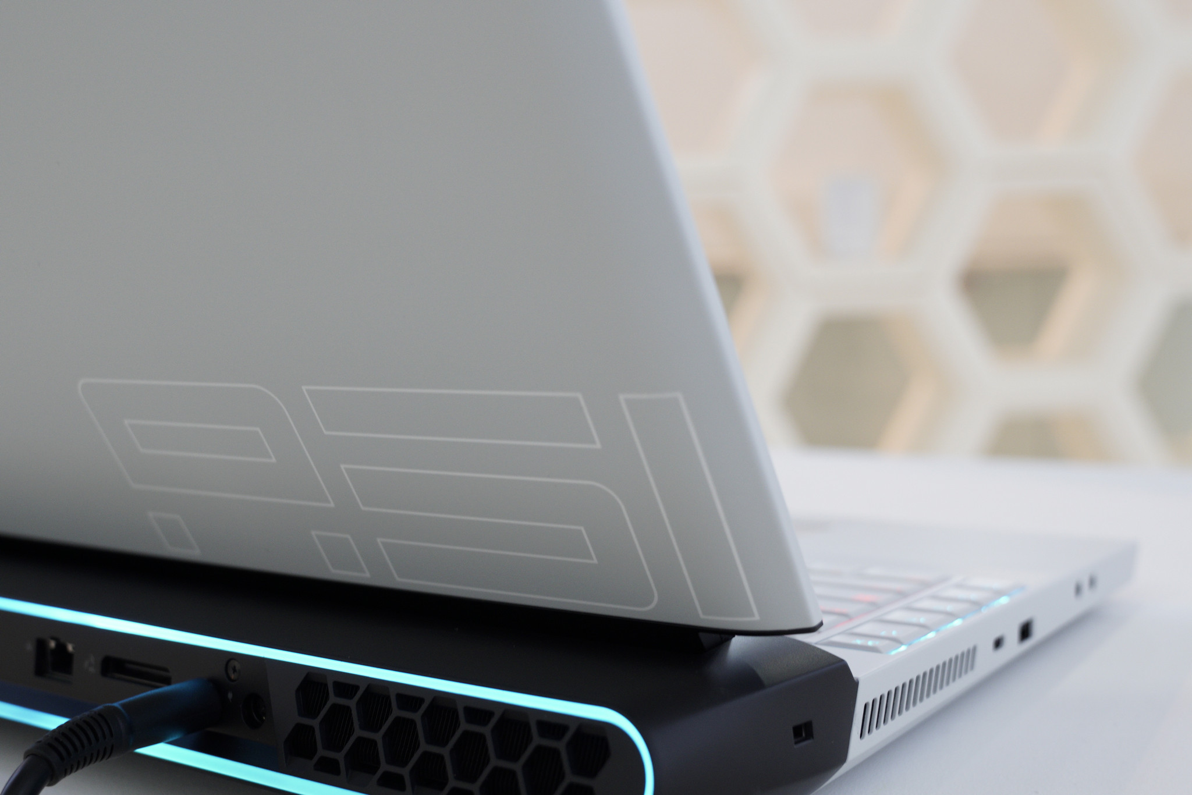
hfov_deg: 43.6
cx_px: 596
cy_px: 398
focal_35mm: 45
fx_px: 1490
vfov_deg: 29.9
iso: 800
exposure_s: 1/40
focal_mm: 30
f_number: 4
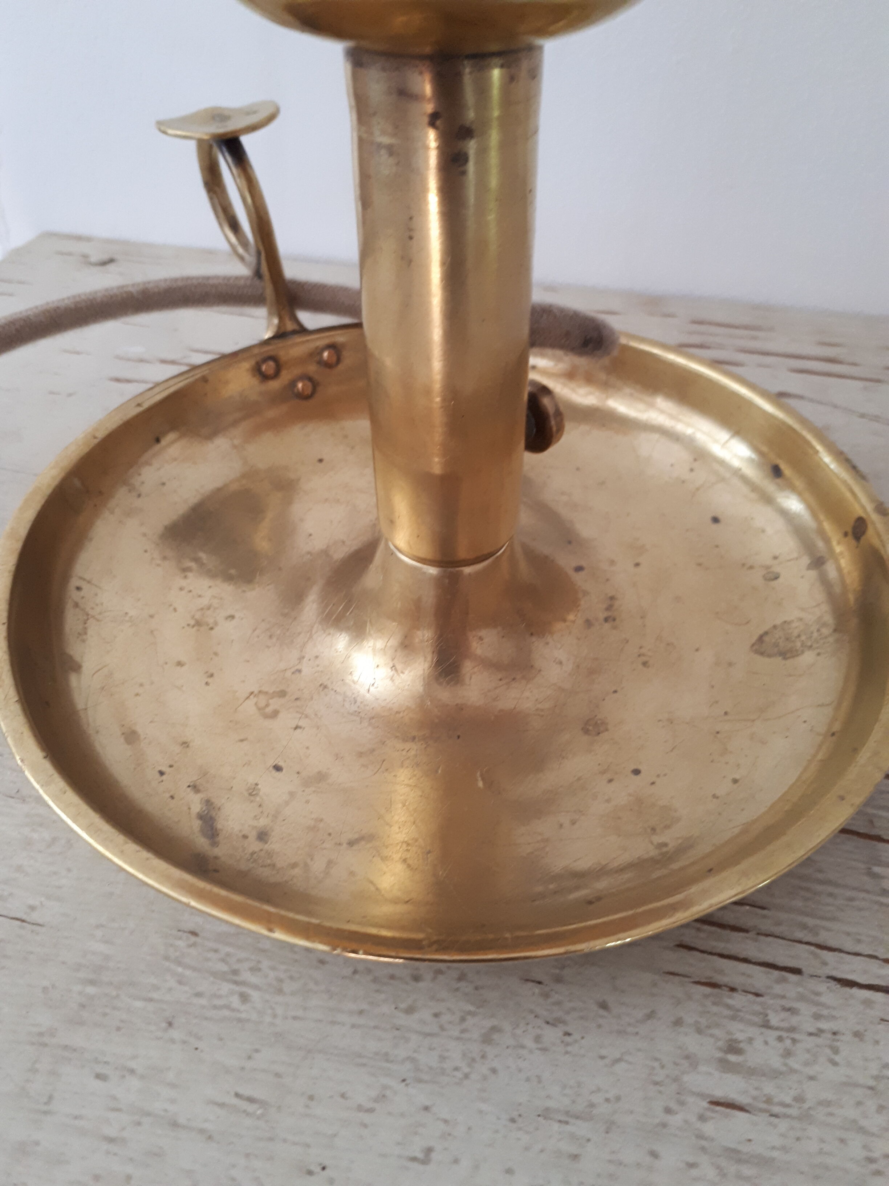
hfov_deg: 51.4
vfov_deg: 65.3
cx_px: 444
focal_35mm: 27
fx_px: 925
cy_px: 593
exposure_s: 1/17
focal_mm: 3.6
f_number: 1.9
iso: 250
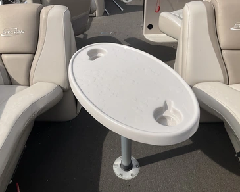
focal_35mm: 31
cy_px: 98
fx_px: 220
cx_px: 114
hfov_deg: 57.1
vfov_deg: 47.1
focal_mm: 3
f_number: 1.8
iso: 25
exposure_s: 1/2427
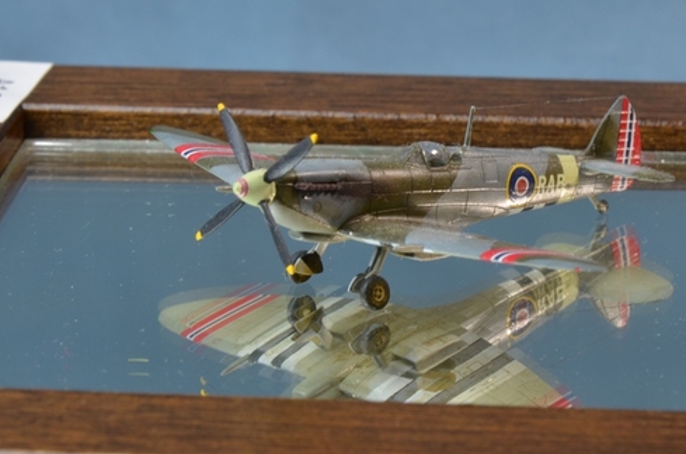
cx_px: 432
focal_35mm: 258
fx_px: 4903
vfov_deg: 5.3
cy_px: 206
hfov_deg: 8.0
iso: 200
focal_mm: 105
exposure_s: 1/4
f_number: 18
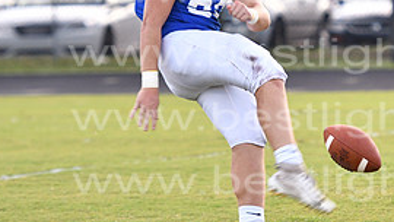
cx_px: 403
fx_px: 5287
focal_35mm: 506
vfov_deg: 2.4
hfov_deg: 4.3
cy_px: 24
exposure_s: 1/640
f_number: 3.2
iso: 800
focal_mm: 150
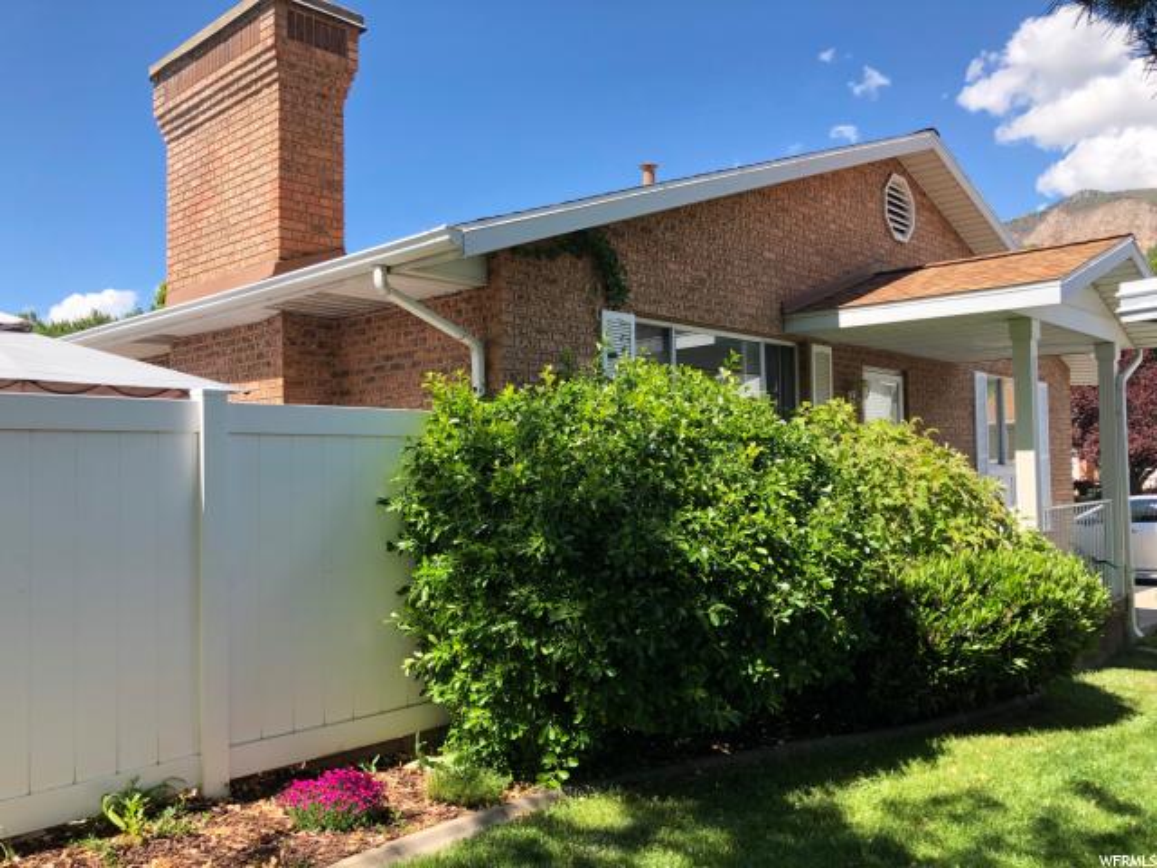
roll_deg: +1.5
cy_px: 434
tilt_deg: +2.4
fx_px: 936
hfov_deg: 63.4
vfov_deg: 49.7
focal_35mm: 28
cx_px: 578
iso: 20
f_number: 1.8
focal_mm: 4
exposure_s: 1/510
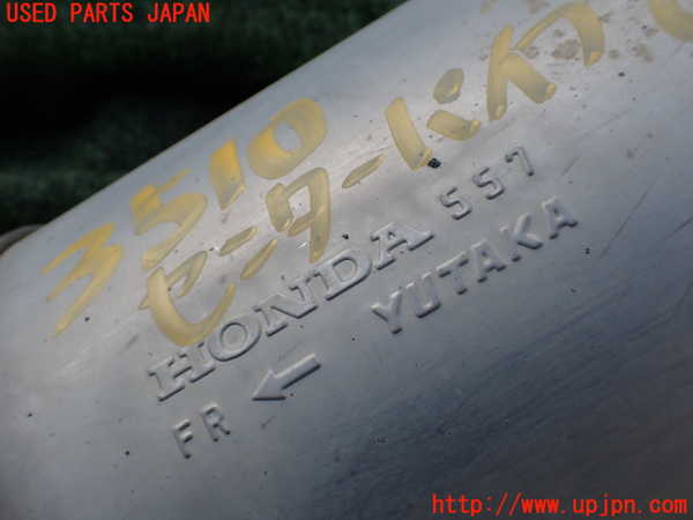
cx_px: 346
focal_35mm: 30
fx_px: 601
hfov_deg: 60.0
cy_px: 260
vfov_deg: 46.8
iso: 100
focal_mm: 5.4
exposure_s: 1/500
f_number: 3.2
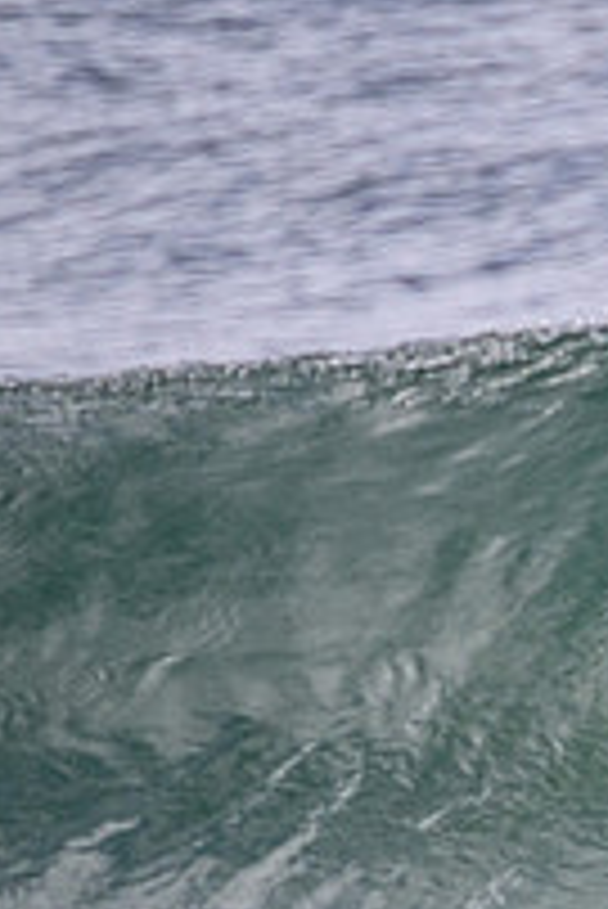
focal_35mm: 2298
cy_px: 637
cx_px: 1081
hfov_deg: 0.6
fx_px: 58112
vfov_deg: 0.9
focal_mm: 800
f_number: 11
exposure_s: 1/2000
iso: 1600
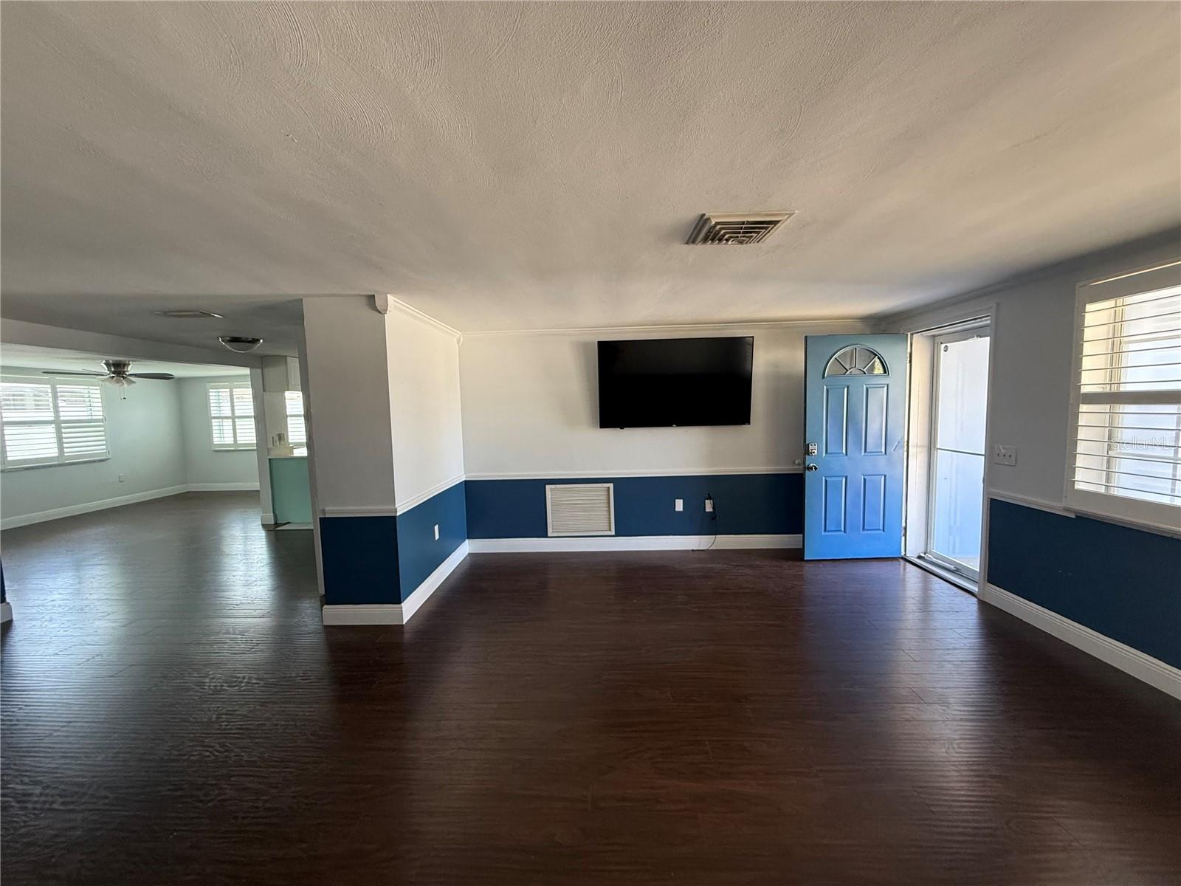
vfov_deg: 85.7
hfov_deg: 102.1
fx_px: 478
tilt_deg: -3.5
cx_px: 590
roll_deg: +1.2
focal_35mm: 14
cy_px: 443
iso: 250
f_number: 2.2
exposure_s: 1/99
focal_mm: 2.22
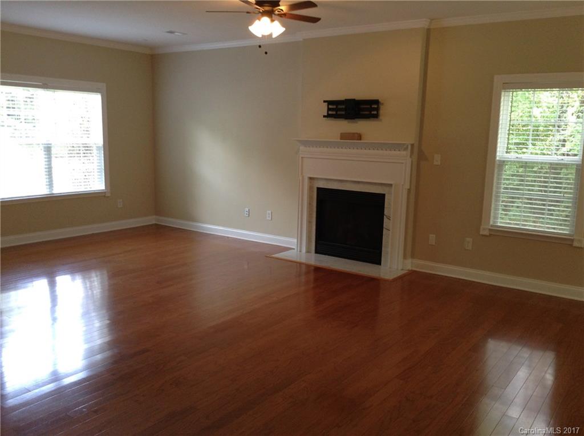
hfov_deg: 55.4
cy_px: 218
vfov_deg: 42.8
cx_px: 292
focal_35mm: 33
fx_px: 556
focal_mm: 3.3
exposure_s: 1/24
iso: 50
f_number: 2.4
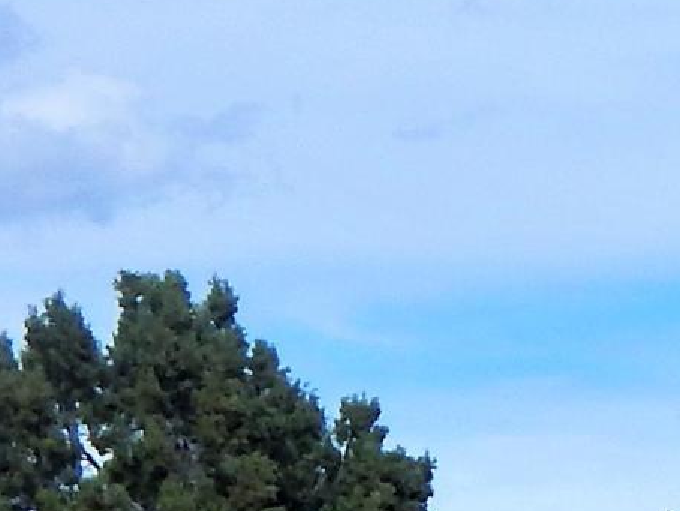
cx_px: 2172
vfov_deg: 5.9
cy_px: 634
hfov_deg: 6.9
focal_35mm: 251
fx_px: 4933
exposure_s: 1/500
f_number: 6.9
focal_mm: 6.8
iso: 125
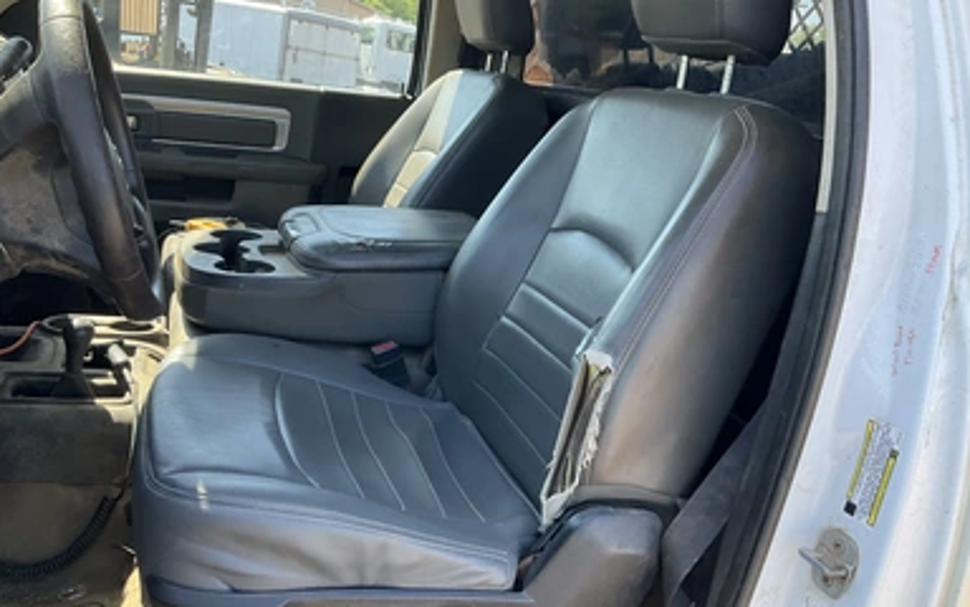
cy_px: 278
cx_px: 477
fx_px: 846
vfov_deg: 39.4
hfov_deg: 59.7
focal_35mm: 32
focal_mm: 3
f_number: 1.8
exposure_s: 1/180
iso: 20
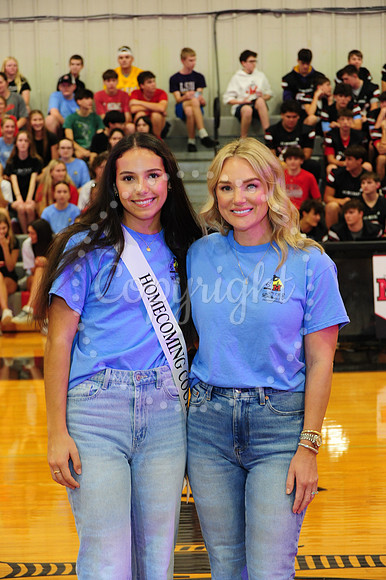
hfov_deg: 13.0
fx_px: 1691
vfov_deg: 19.5
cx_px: 193
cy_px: 290
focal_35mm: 105
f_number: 7.1
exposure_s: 1/60
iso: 2000
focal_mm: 105
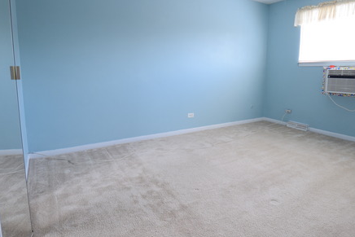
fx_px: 217
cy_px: 101
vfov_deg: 57.0
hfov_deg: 77.3
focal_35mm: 22
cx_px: 219
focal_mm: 10
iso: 450
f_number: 4
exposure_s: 1/60
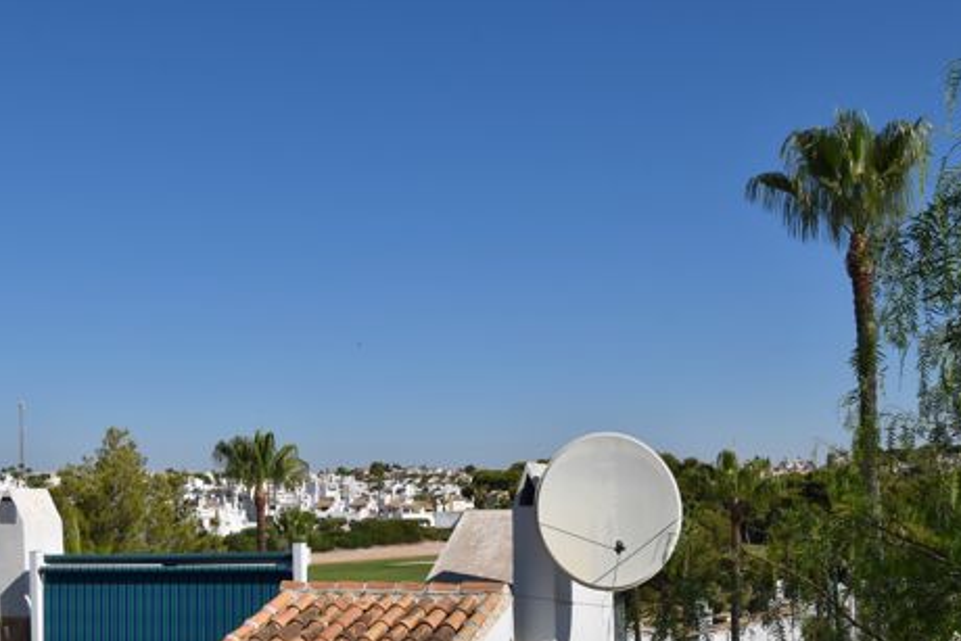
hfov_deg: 42.7
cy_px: 482
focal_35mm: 46
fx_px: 1228
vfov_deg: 28.8
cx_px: 452
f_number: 10
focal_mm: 20
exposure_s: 1/400
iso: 100
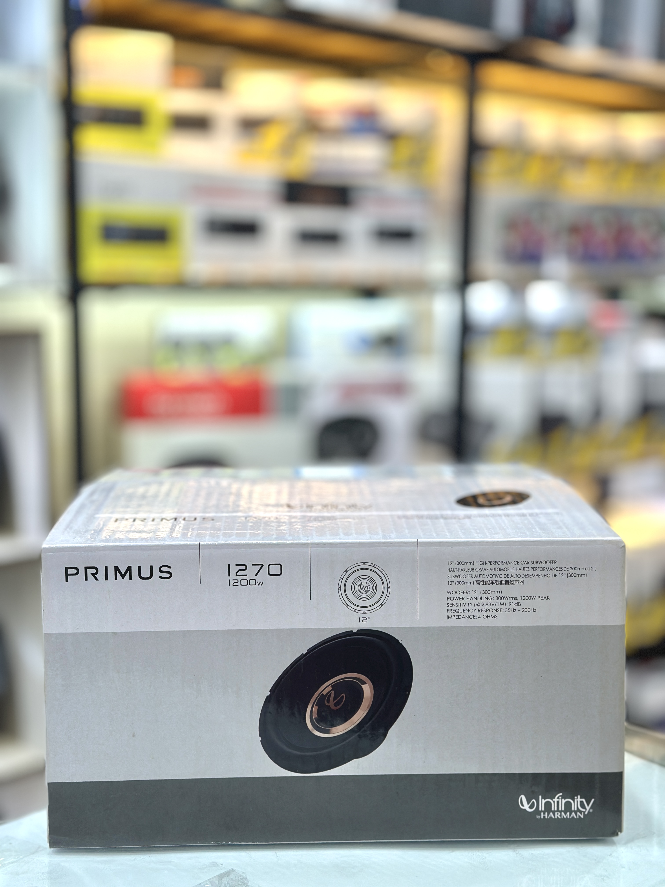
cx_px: 332
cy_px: 444
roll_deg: -1.5
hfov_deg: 30.3
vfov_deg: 39.7
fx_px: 1229
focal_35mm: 48
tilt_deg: -7.6
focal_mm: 6.86
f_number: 1.78
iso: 100
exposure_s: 1/100
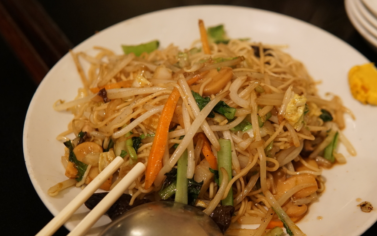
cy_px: 141
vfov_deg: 23.9
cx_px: 216
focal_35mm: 54
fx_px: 555
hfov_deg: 37.5
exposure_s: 1/60
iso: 1600
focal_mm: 30
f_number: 2.8
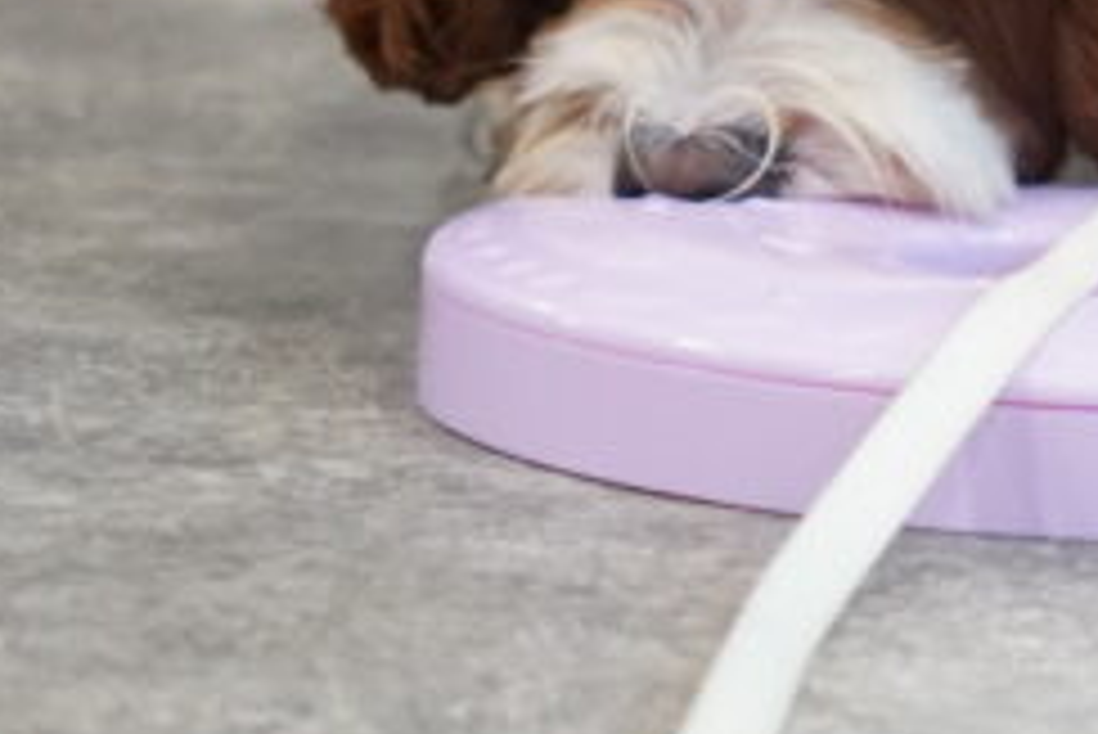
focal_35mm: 278
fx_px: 8472
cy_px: -180
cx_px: 1192
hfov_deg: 7.4
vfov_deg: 4.9
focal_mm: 44.1
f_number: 2.8
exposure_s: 1/160
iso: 1600
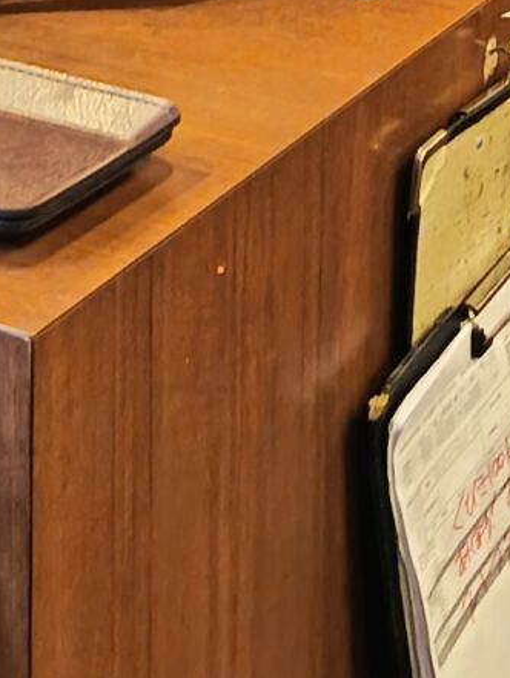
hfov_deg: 10.7
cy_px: -434
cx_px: 158
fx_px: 2728
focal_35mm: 139
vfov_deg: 13.2
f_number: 1.75
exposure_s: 1/33.3
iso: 1872
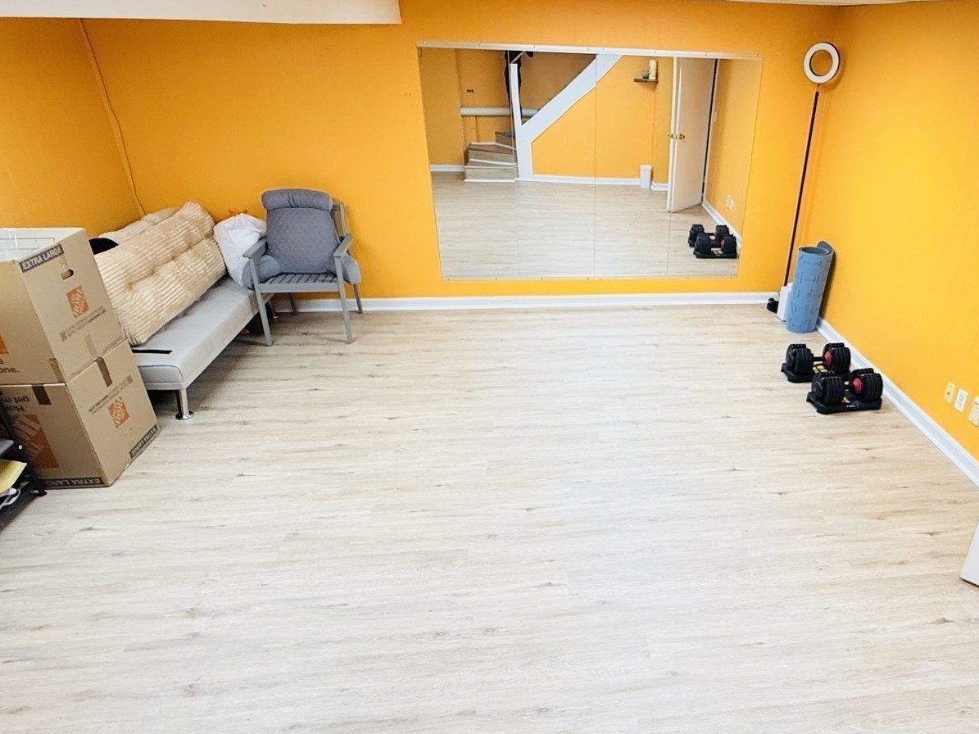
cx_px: 637
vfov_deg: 56.5
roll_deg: -2.1
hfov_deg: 69.9
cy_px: 426
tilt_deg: -30.1
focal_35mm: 24
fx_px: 679
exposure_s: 1/60
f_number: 2.2
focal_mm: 2.22
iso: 250
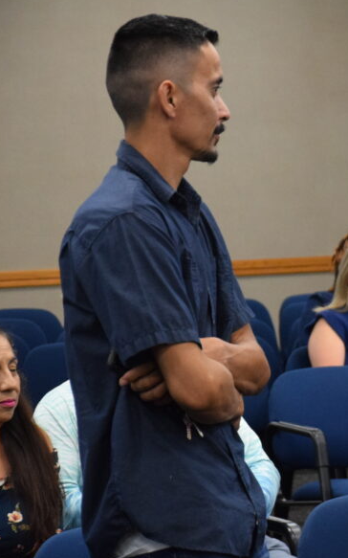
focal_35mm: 188
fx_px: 2855
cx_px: 483
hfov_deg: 6.9
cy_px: 275
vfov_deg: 11.2
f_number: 5.3
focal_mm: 70
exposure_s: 1/125
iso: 3200
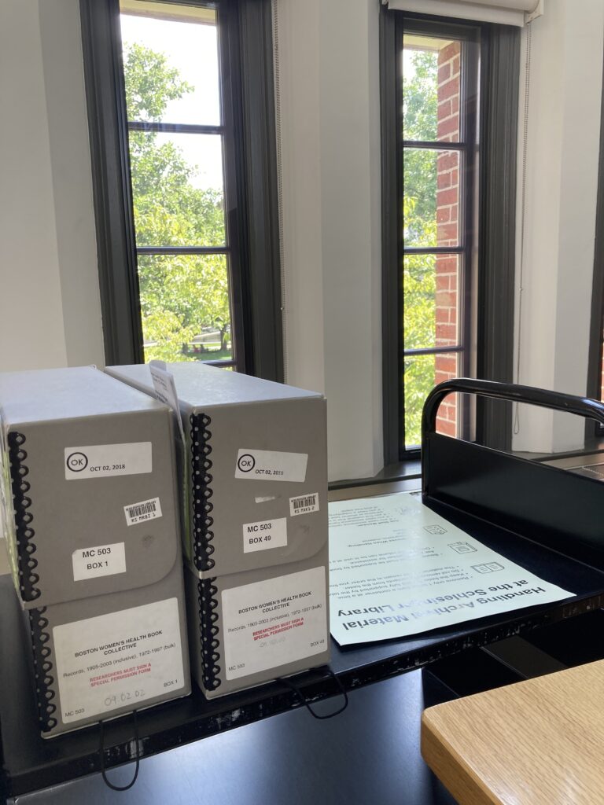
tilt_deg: -7.9
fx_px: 651
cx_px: 302
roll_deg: +0.4
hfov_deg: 49.7
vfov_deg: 63.4
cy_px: 402
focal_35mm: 28
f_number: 1.8
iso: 64
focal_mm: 3.99
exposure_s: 1/120
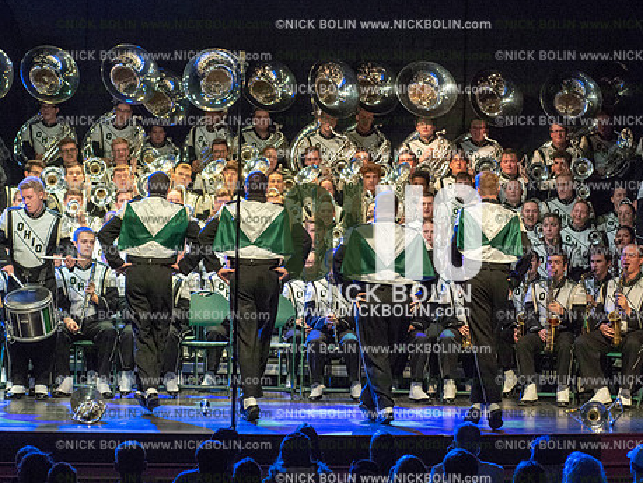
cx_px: 382
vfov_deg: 8.2
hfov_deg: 10.9
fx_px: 3383
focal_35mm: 182
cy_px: 251
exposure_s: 1/400
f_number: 5.6
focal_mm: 150
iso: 8000
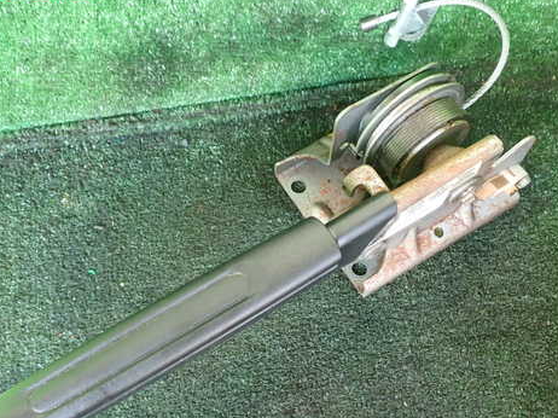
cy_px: 246
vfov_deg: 36.7
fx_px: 628
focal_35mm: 39
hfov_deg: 47.7
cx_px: 238
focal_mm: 5.4
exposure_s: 1/30
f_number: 2.3
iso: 200
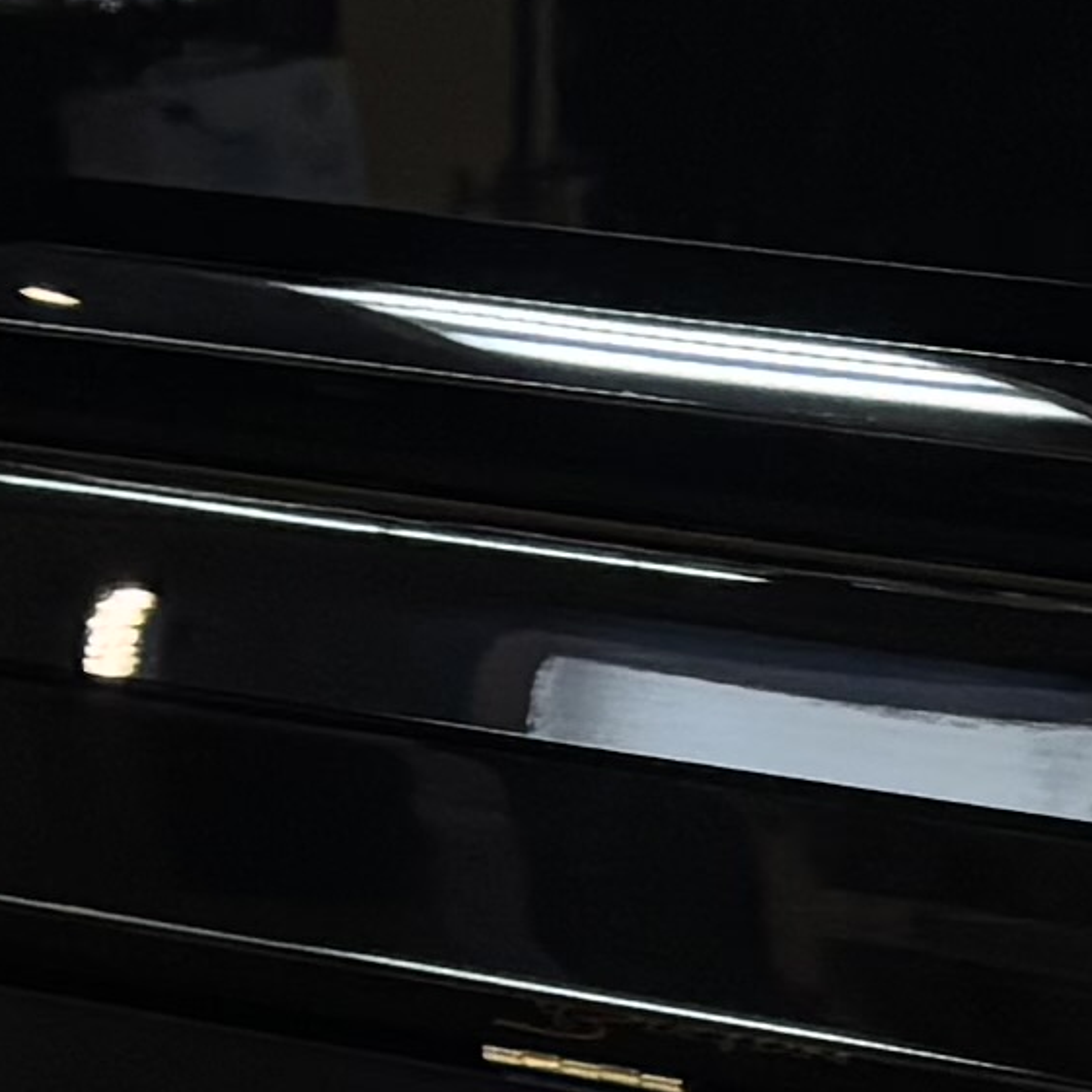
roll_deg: -2.3
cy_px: 2957
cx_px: 1423
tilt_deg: -24.4
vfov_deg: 6.9
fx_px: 8352
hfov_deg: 7.4
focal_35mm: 234
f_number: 1.6
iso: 100
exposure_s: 1/120
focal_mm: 5.96
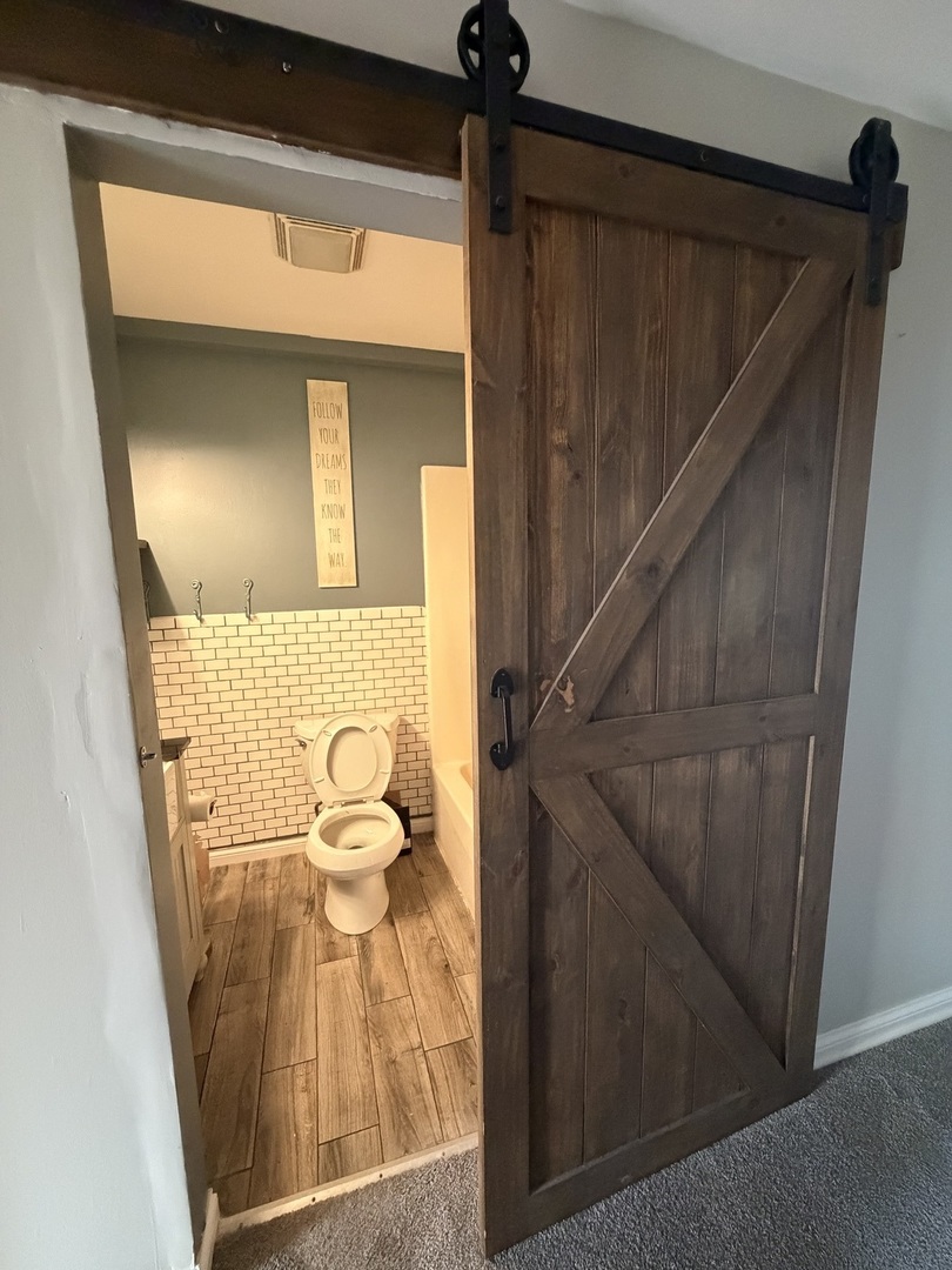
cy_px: 635
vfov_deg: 102.1
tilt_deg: -7.7
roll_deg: +1.1
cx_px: 476
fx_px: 513
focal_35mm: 14
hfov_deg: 85.7
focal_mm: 2.22
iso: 1000
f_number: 2.2
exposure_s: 1/60
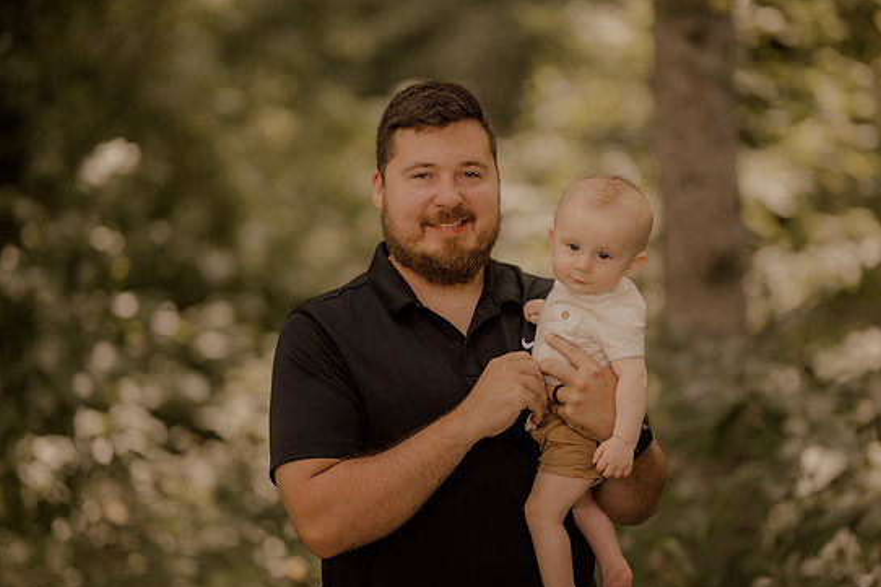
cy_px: 311
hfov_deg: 22.4
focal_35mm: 91
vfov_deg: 15.0
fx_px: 2226
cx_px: 444
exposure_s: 1/1250
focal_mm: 85
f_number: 1.4
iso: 160
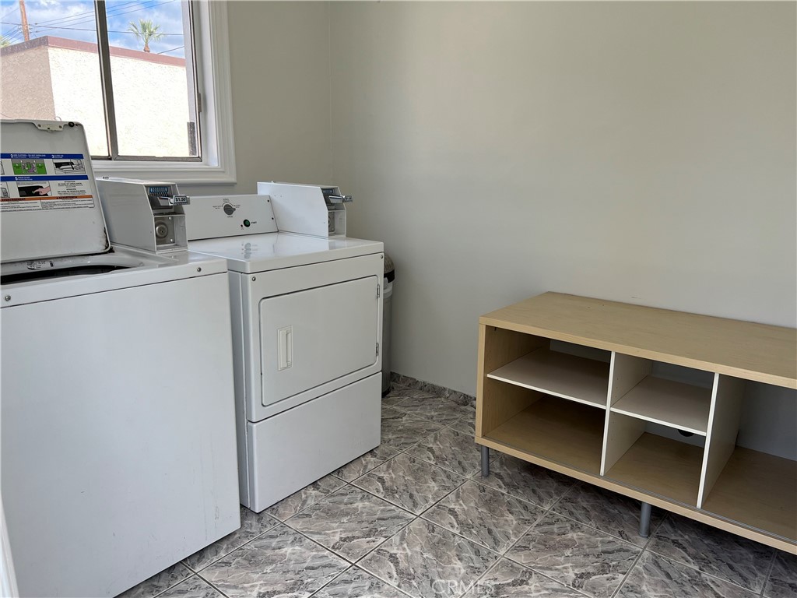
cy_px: 299
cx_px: 398
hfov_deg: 67.3
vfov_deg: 53.1
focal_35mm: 26
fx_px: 599
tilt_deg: -13.9
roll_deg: -1.0
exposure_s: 1/674
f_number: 1.5
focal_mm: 5.7
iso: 50
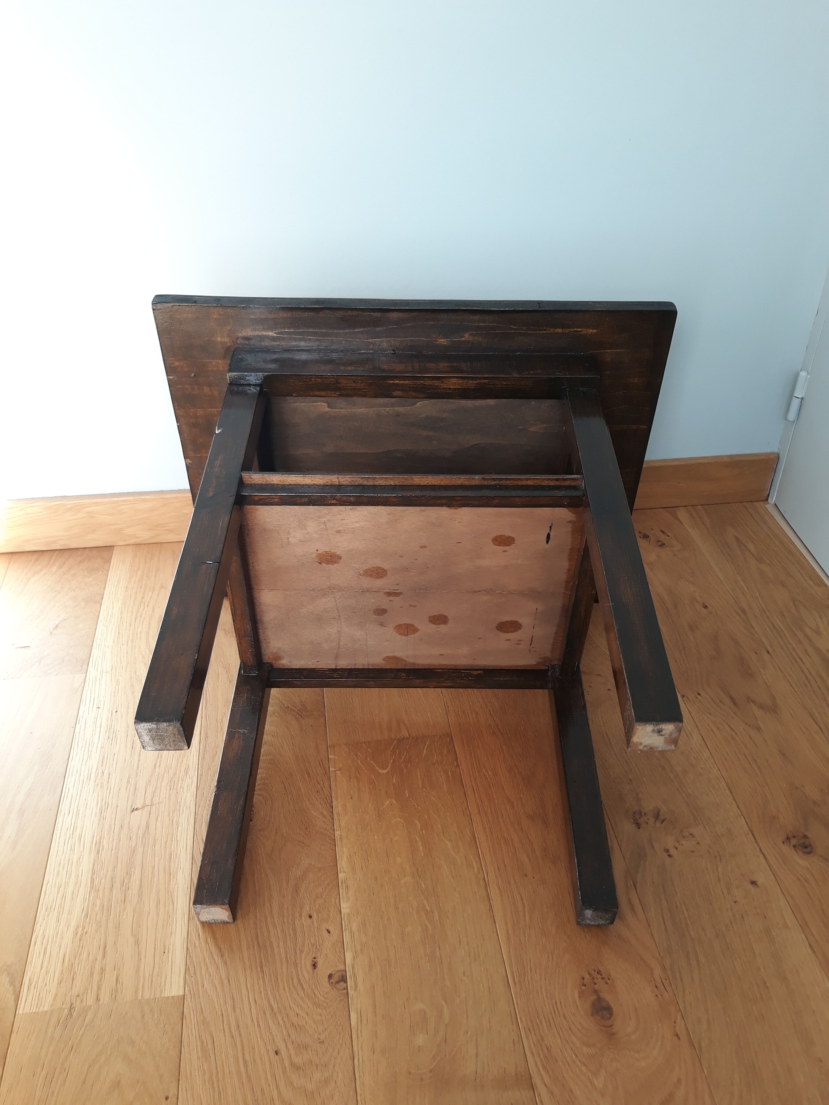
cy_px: 552
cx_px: 414
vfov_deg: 65.3
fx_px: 862
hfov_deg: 51.4
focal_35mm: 27
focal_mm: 3.71
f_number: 1.7
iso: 40
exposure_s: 1/50
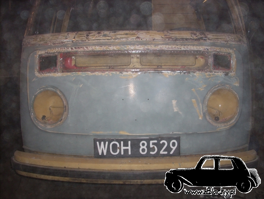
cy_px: 100
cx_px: 132
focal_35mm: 37
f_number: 2.8
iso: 64
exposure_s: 1/60
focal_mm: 6.2
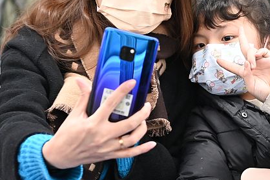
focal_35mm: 109
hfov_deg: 18.4
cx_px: 253
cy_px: 65
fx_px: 818
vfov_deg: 12.6
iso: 2000
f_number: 3.5
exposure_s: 1/160
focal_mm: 38
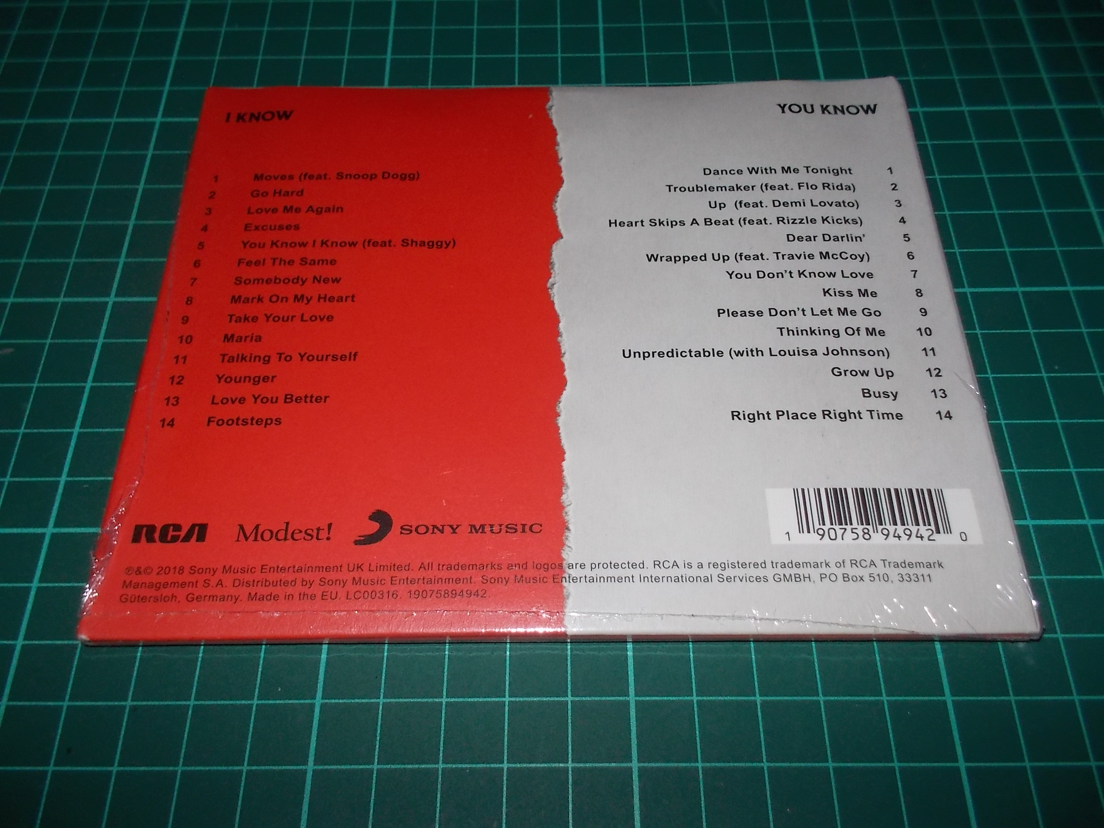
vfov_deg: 48.2
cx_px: 552
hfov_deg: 61.7
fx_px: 925
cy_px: 414
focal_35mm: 29
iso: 200
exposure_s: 1/30
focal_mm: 4.1
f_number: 3.3
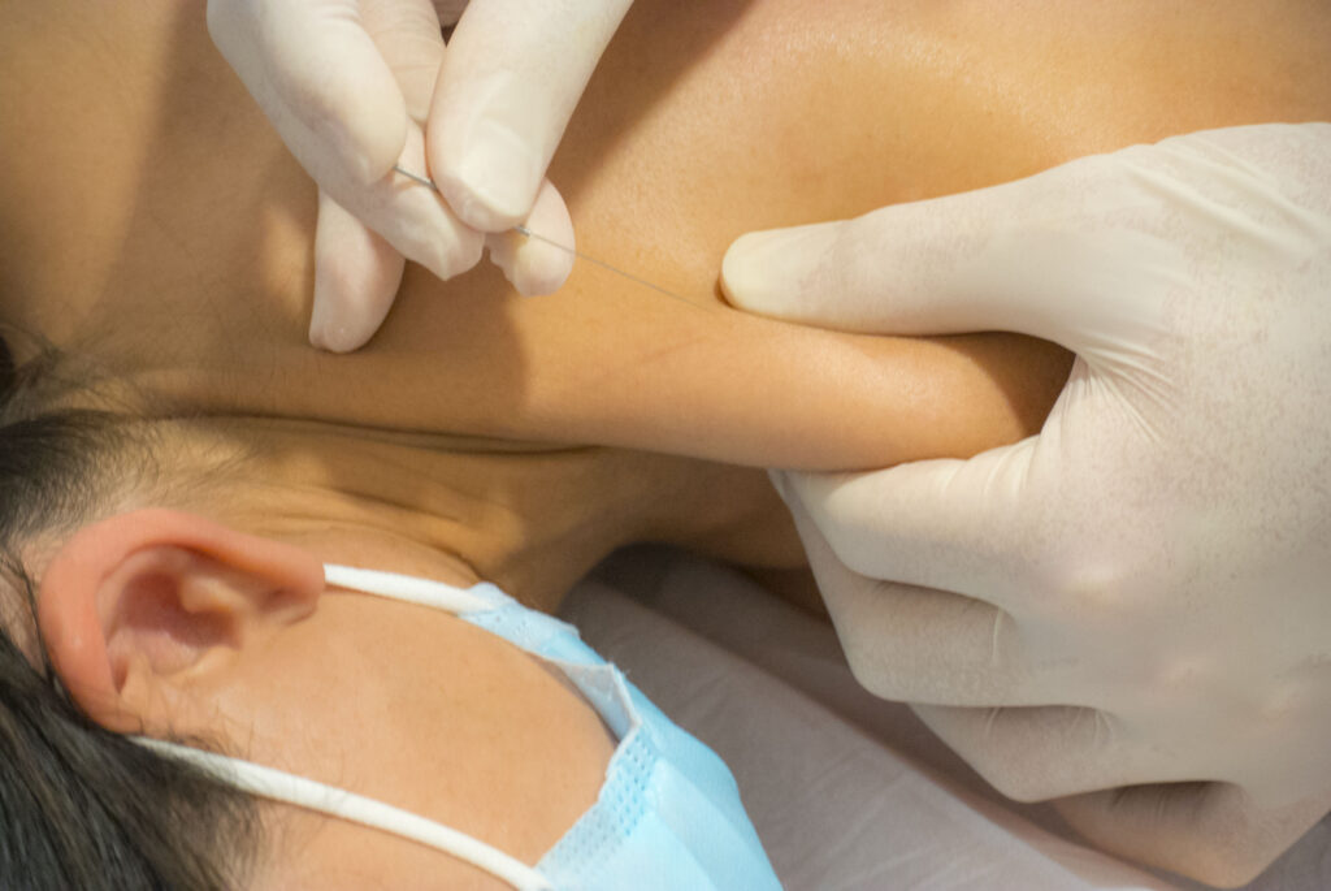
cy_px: 446
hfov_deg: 16.6
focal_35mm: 123
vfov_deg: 11.2
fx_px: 4552
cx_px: 666
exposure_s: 1/20
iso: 800
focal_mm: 45.9
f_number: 4
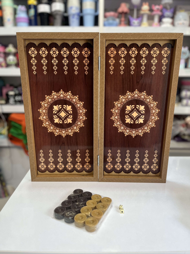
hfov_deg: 53.1
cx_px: 95
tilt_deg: -14.7
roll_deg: -0.3
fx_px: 190
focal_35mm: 26
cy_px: 127
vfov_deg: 67.3
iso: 64
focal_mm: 5.1
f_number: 1.6
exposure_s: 1/100
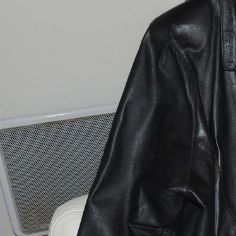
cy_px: 185
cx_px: 247
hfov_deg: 21.3
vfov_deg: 21.9
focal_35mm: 78
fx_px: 602
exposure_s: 1/30
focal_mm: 5.8
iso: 200
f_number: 3.2
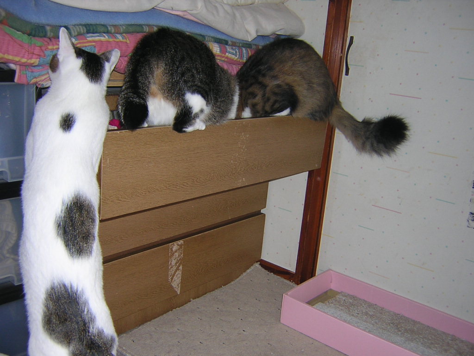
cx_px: 237
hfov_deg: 51.4
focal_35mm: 36
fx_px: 493
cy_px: 178
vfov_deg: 39.7
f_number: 2.6
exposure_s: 1/60.1
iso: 100
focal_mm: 4.7
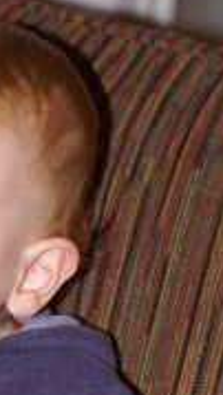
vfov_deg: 12.3
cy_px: 199
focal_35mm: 175
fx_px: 1835
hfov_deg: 6.9
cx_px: -46
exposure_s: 1/100
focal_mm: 50
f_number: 2.8
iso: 400
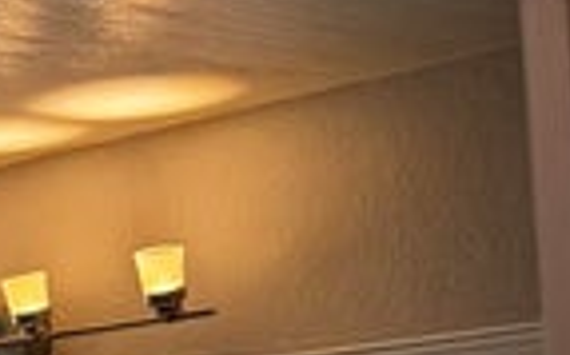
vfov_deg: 8.4
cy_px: 546
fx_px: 2358
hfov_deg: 10.3
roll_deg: +2.4
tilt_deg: +2.4
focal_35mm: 152
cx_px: -1098
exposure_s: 1/558
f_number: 1.78
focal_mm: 6.76
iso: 80
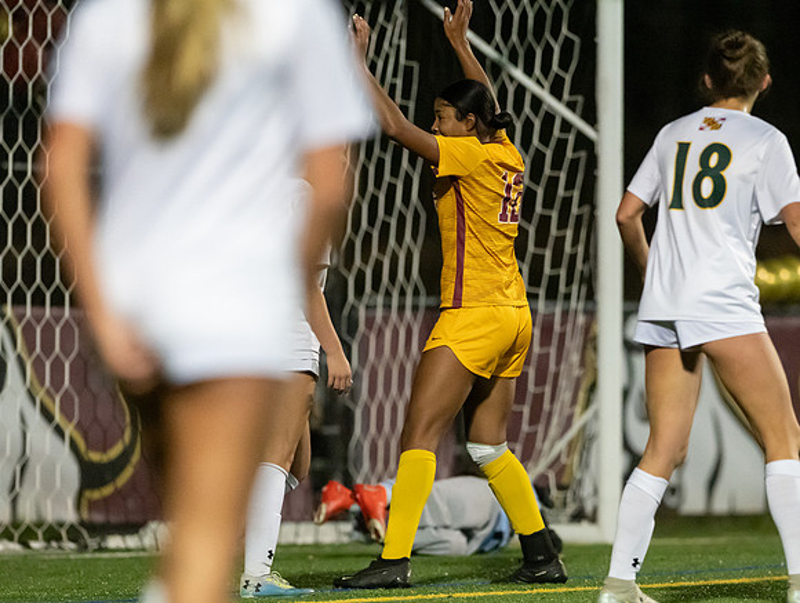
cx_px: 463
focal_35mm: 426
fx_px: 9871
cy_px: 391
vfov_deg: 3.5
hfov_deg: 4.6
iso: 16000
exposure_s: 1/1000
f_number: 2.8
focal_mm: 300
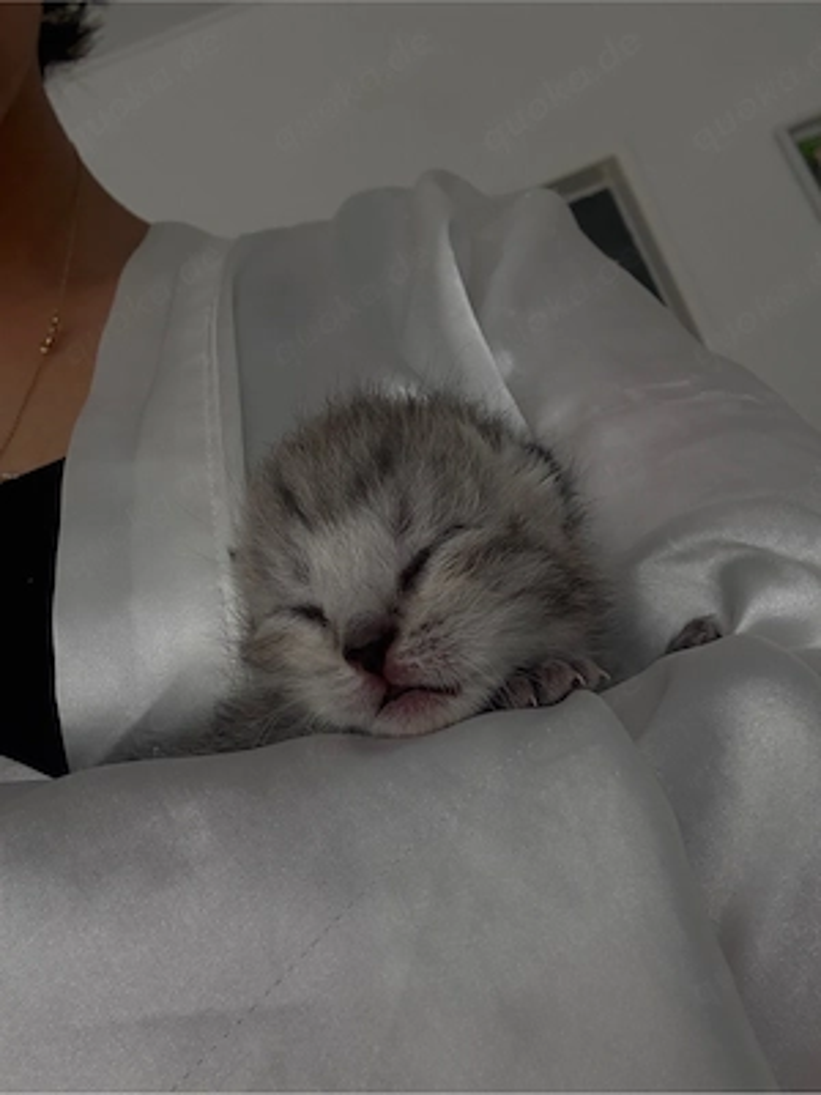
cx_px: 410
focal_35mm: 30
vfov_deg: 60.0
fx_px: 949
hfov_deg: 46.8
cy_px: 548
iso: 50
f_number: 1.9
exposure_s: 1/121
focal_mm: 2.69
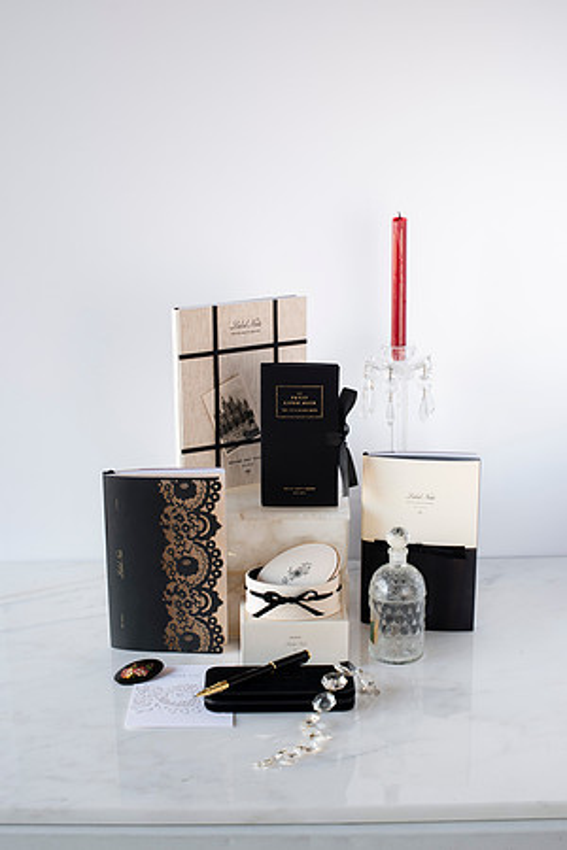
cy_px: 425
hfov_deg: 27.0
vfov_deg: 39.6
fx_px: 1181
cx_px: 284
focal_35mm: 50
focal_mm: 50
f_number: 16
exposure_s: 1/2
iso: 200
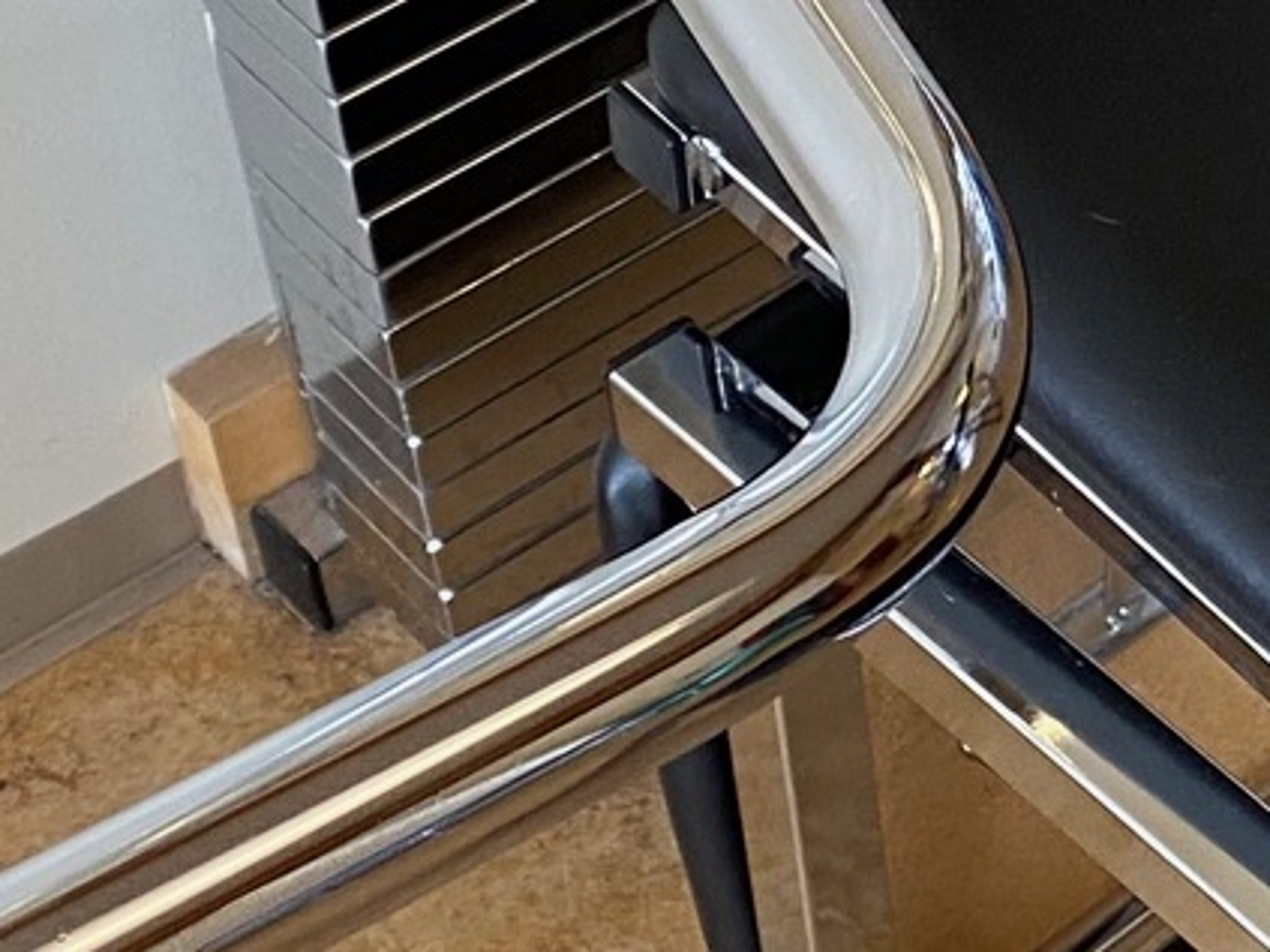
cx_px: 1513
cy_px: 120
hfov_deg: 15.1
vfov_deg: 11.7
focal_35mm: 126
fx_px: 4621
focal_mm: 4.25
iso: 100
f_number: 1.8
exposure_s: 1/50
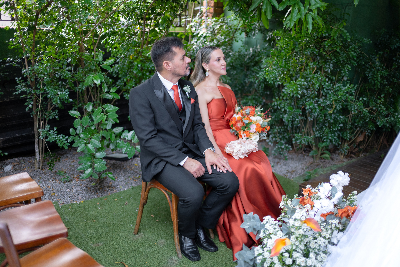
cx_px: 200
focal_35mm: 35
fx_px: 389
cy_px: 134
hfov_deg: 54.4
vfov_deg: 37.9
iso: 1000
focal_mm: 35
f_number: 1.4
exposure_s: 1/320
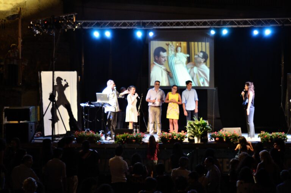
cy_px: 96
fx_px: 629
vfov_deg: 17.4
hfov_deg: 26.0
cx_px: 146
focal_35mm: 78
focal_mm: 52
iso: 1250
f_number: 5
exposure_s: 1/30
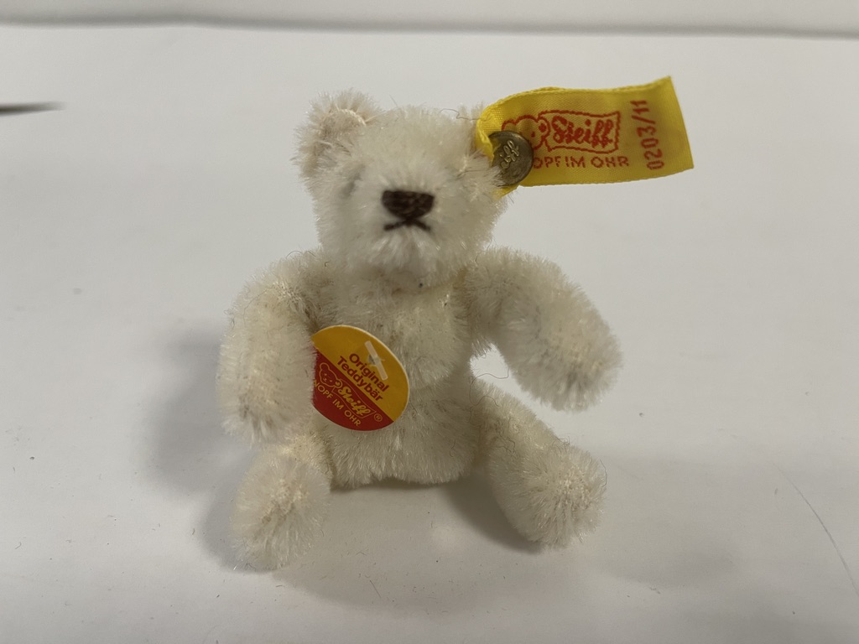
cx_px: 430
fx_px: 620
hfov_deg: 69.4
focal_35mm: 25
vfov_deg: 54.9
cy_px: 322
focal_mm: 5.1
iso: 80
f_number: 1.6
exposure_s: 1/50
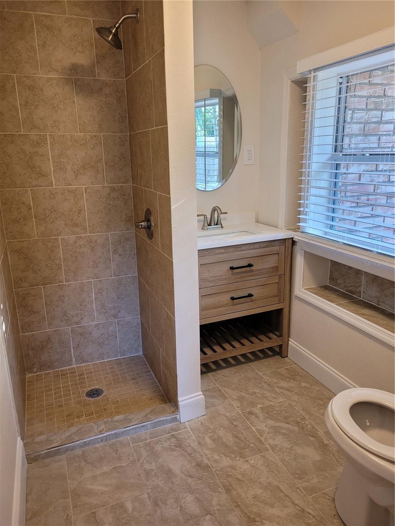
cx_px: 198
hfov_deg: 53.1
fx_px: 396
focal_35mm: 26
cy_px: 263
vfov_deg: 67.3
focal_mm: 5.4
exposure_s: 1/120
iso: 250
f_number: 1.8
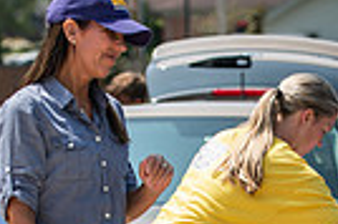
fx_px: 3451
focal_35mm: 368
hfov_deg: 5.6
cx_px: 343
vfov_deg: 3.7
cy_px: 359
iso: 64
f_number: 3.2
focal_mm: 85
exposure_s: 1/800
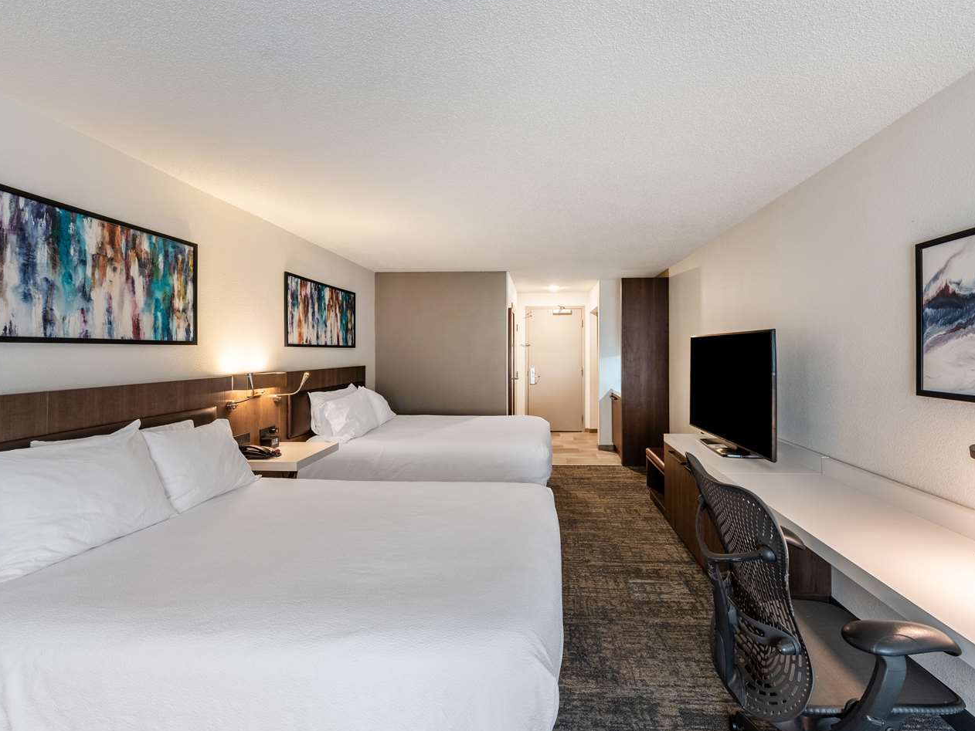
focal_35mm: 16
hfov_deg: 94.2
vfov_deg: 78.1
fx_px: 451
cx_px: 533
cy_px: 375
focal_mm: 14
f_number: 8
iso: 400
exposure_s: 1/13
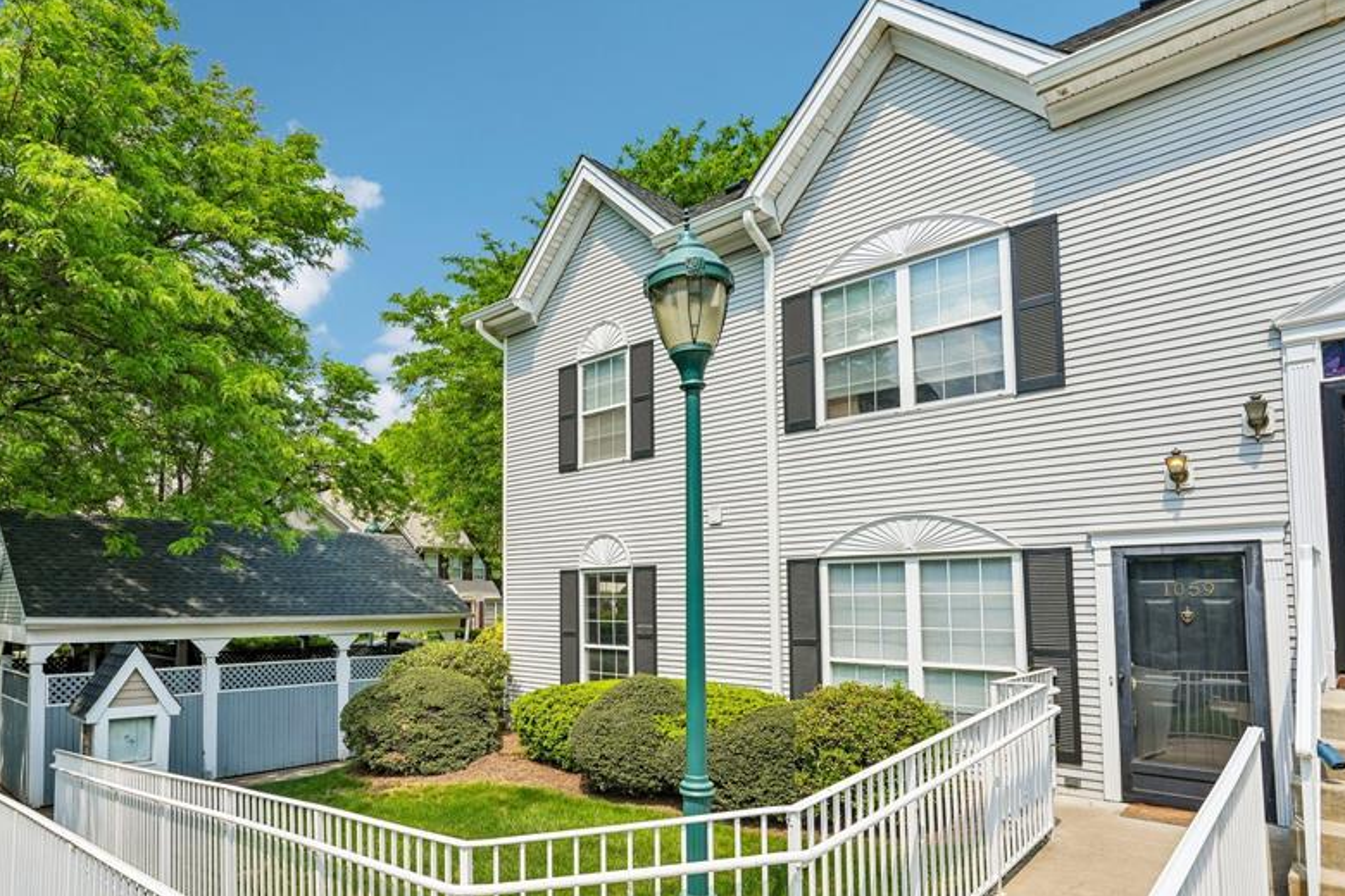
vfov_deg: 57.4
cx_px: 538
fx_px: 809
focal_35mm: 22
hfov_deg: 78.6
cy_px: 550
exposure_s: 1/200
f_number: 8
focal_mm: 16.5
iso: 100
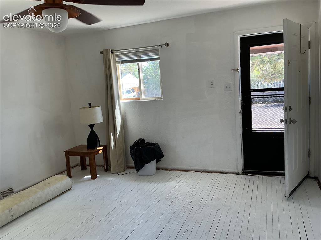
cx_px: 160
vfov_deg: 48.2
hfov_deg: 61.7
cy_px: 120
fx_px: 269
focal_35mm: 29
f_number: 1.8
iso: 40
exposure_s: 1/120
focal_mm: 3
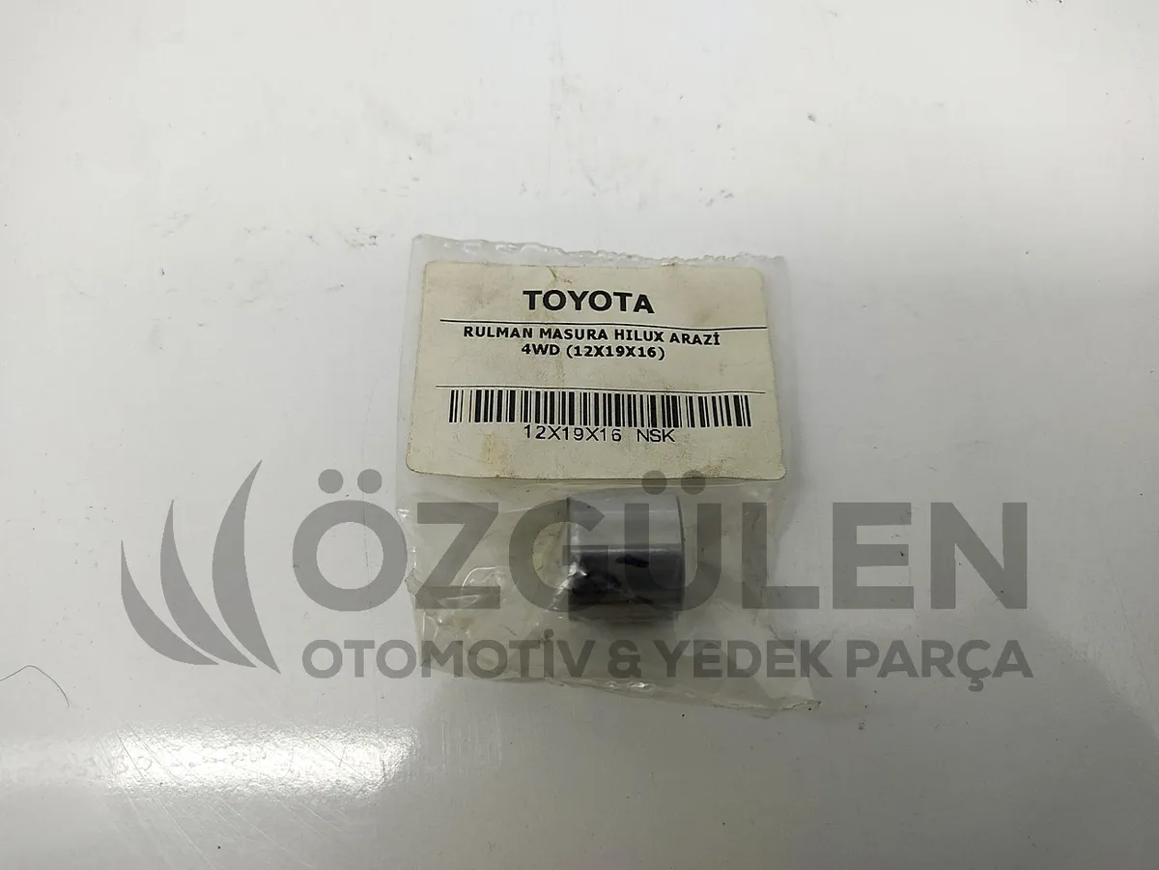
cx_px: 580
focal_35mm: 26
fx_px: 871
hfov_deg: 67.3
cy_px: 435
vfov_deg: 53.1
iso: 176
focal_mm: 4.74
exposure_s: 1/120
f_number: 1.79
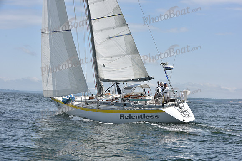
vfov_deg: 19.5
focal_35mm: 70
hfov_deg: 28.8
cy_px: 80
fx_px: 471
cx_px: 121
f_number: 9
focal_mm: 70
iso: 200
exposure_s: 1/800
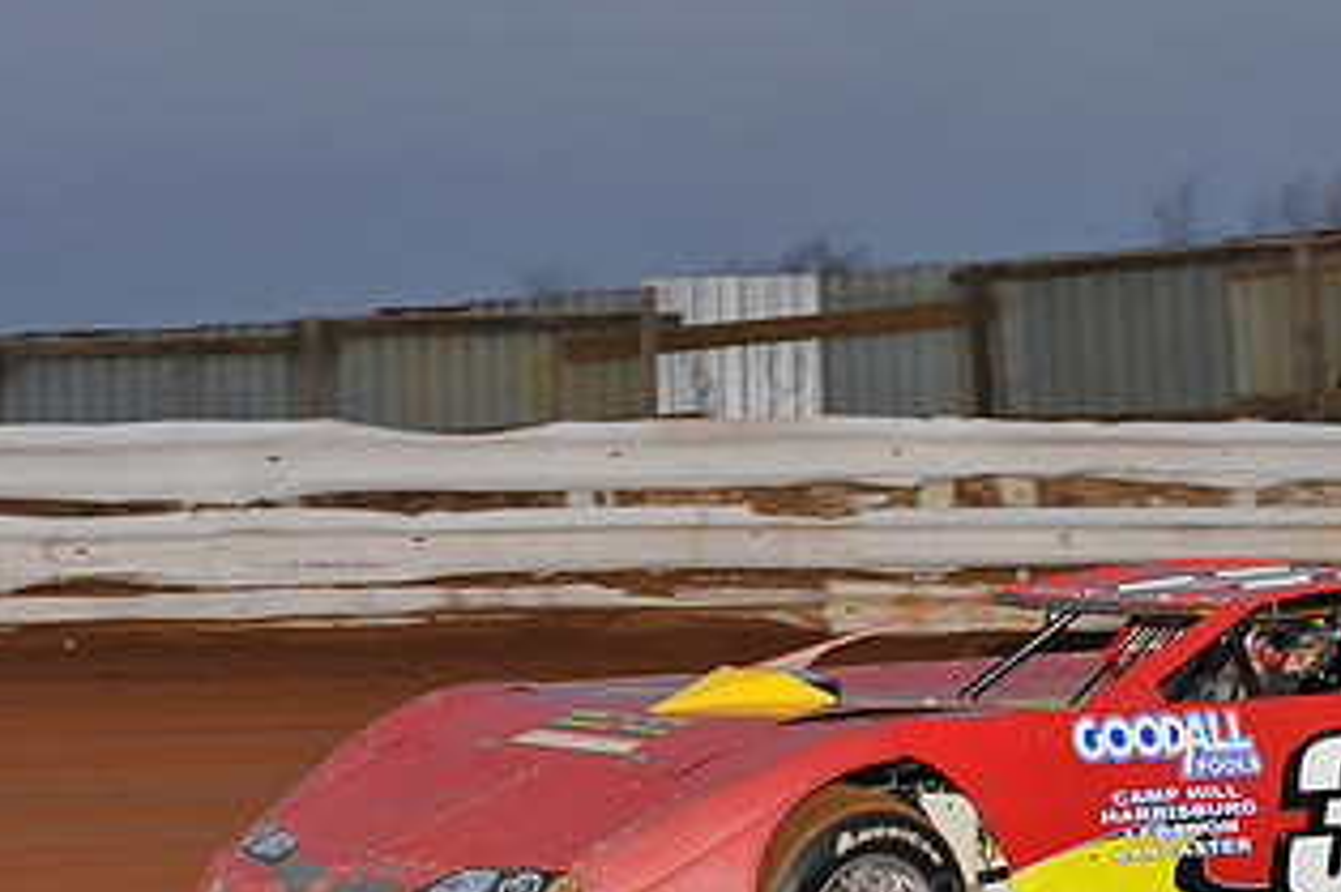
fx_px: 5919
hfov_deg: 12.9
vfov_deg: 8.6
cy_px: 734
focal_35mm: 159
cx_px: 991
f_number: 5.6
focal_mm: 86
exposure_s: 1/250
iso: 500
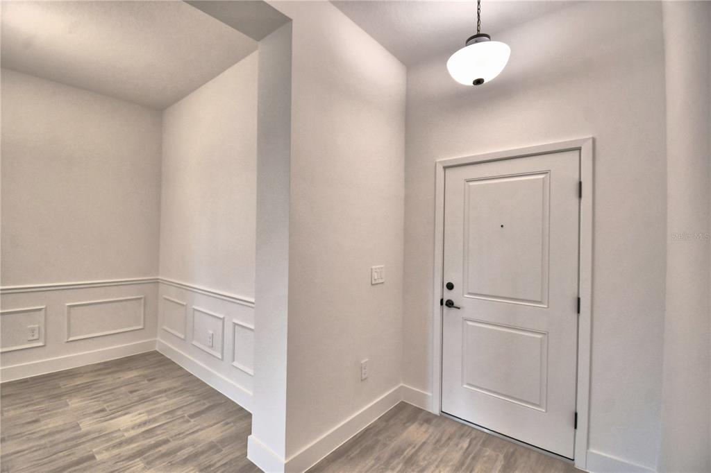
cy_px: 236
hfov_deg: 100.4
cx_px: 356
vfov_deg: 77.3
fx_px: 296
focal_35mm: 15
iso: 400
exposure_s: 1/100
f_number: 4.5
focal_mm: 10
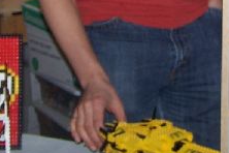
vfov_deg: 8.4
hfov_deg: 13.3
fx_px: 980
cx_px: 159
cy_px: -170
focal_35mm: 154
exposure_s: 1/60
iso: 80
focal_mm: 6.3
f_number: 2.8
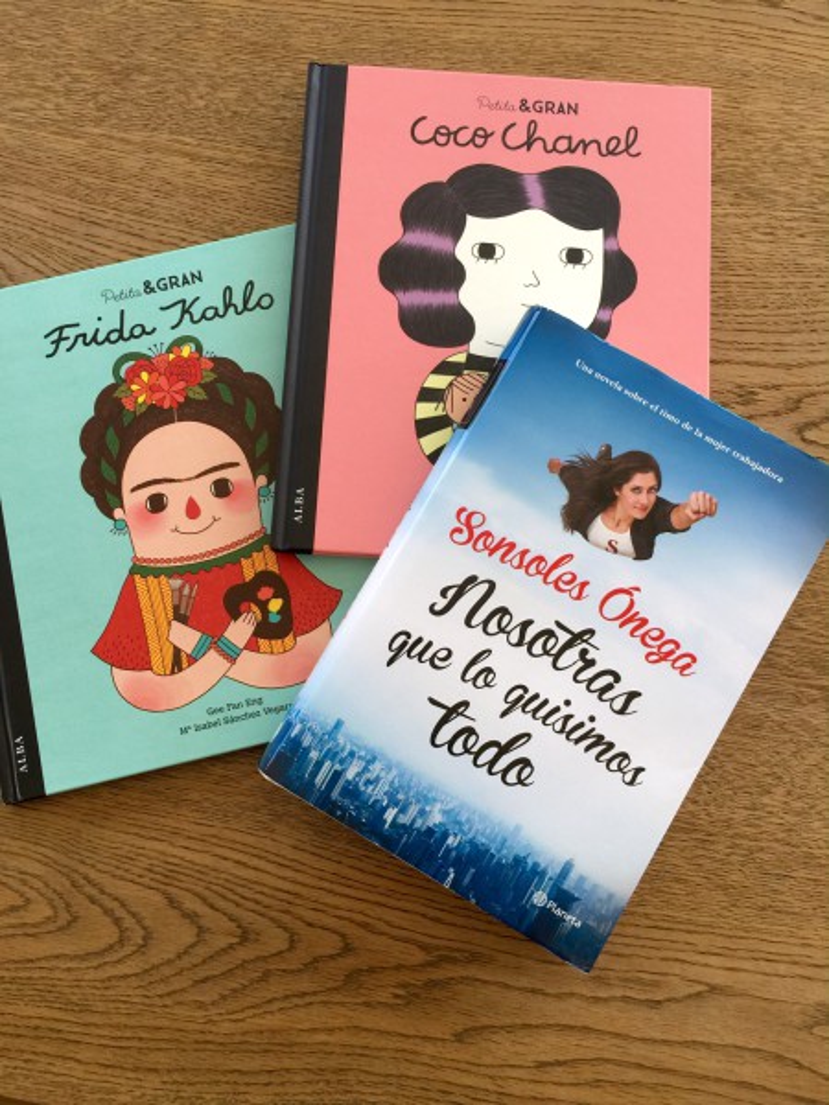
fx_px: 926
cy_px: 552
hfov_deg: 48.2
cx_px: 414
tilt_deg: -79.1
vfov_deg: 61.7
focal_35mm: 29
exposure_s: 1/30
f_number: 2.2
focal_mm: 4.15
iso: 32
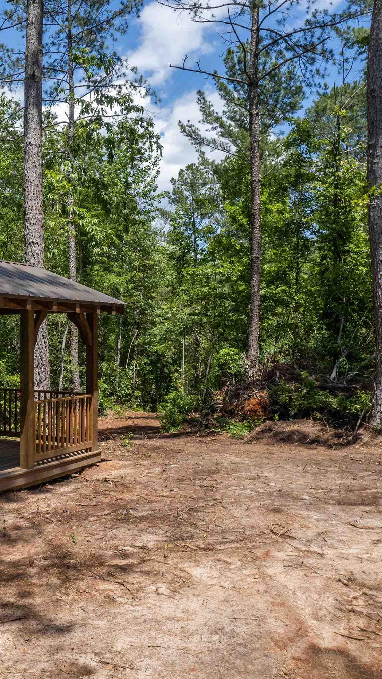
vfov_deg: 56.6
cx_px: 4
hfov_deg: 31.3
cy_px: 340
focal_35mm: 35
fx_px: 630
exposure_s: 1/1600
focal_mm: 8.38
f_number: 2.8
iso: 100
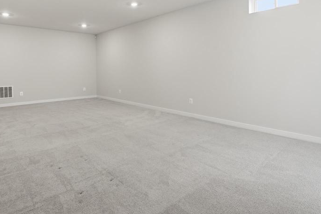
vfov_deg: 56.0
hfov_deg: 78.0
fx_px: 197
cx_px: 138
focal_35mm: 22
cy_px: 74
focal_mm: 14.7
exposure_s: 1/100
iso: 250
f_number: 9
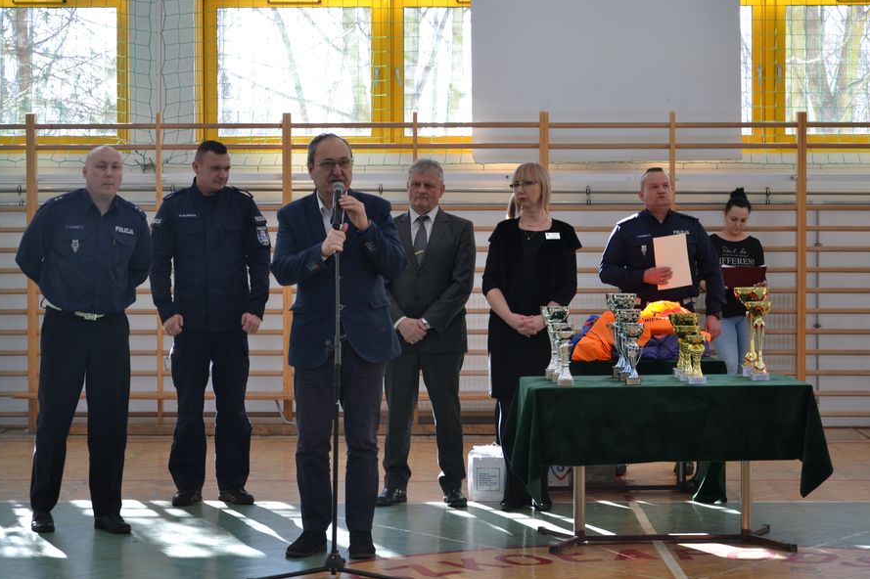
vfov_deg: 17.3
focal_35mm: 79
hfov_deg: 25.7
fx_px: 1908
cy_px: 290
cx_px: 432
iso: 400
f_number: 5
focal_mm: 52
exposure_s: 1/100
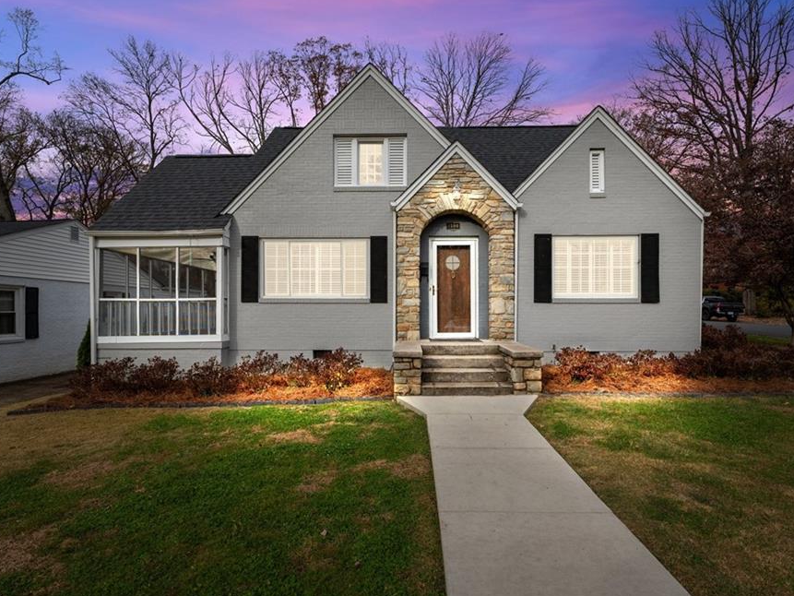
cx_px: 414
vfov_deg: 78.1
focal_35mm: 16
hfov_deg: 94.4
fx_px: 367
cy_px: 296
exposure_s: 1/640
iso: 400
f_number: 7.1
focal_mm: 14
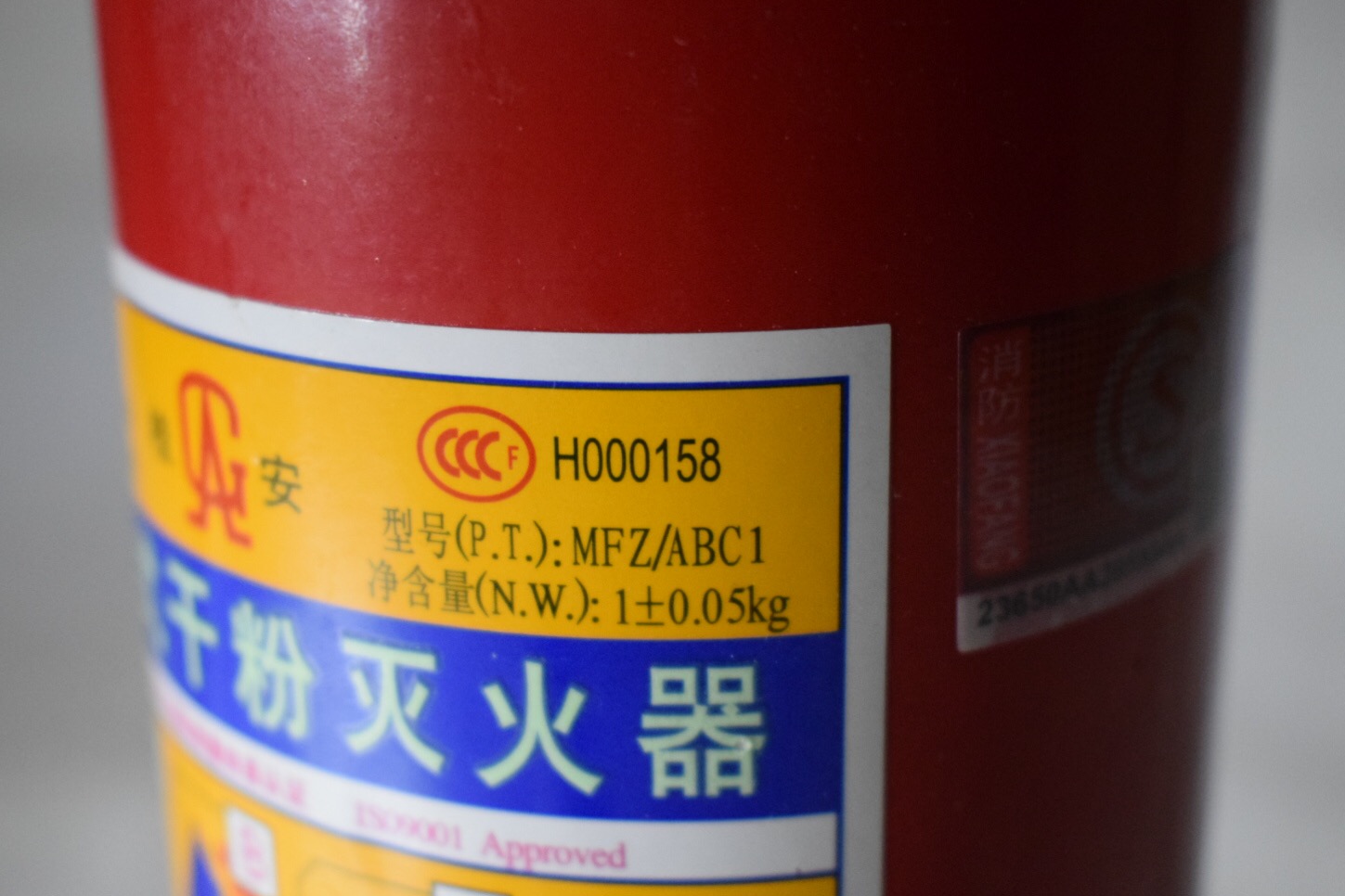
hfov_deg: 35.1
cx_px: 663
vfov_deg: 23.8
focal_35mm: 57
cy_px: 493
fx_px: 2129
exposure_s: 1/125
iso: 3200
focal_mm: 34
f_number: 4.5
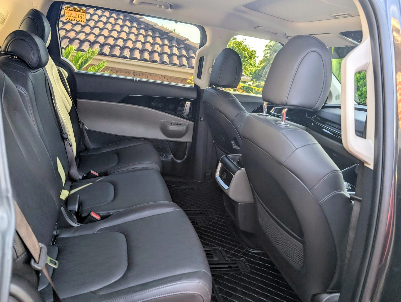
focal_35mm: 24
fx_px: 278
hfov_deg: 71.5
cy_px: 151
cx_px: 200
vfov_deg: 56.9
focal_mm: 6.9
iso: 80
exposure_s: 1/210
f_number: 1.68
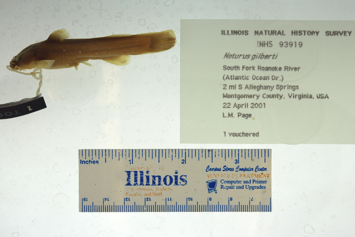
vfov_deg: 22.6
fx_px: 592
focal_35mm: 60
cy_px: 118
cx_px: 178
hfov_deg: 33.4
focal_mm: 60
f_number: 10
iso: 100
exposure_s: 1/200
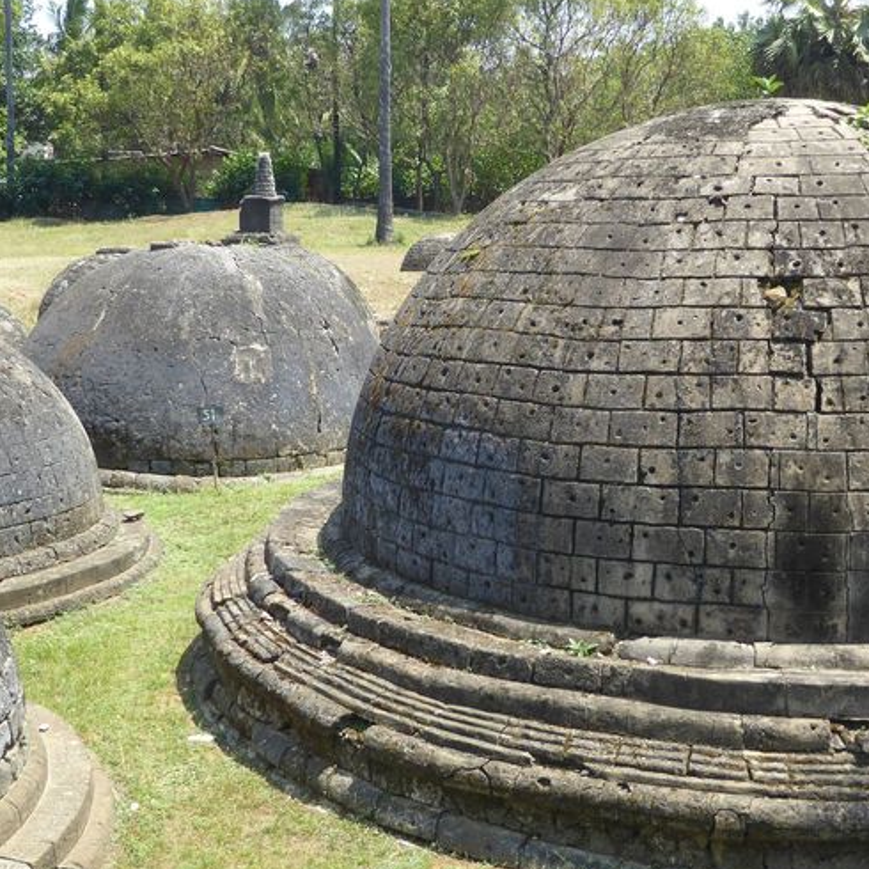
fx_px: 1477
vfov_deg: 32.8
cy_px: 404
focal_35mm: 52
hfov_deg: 32.8
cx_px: 422
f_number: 3.7
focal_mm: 6.3
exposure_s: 1/250
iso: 80
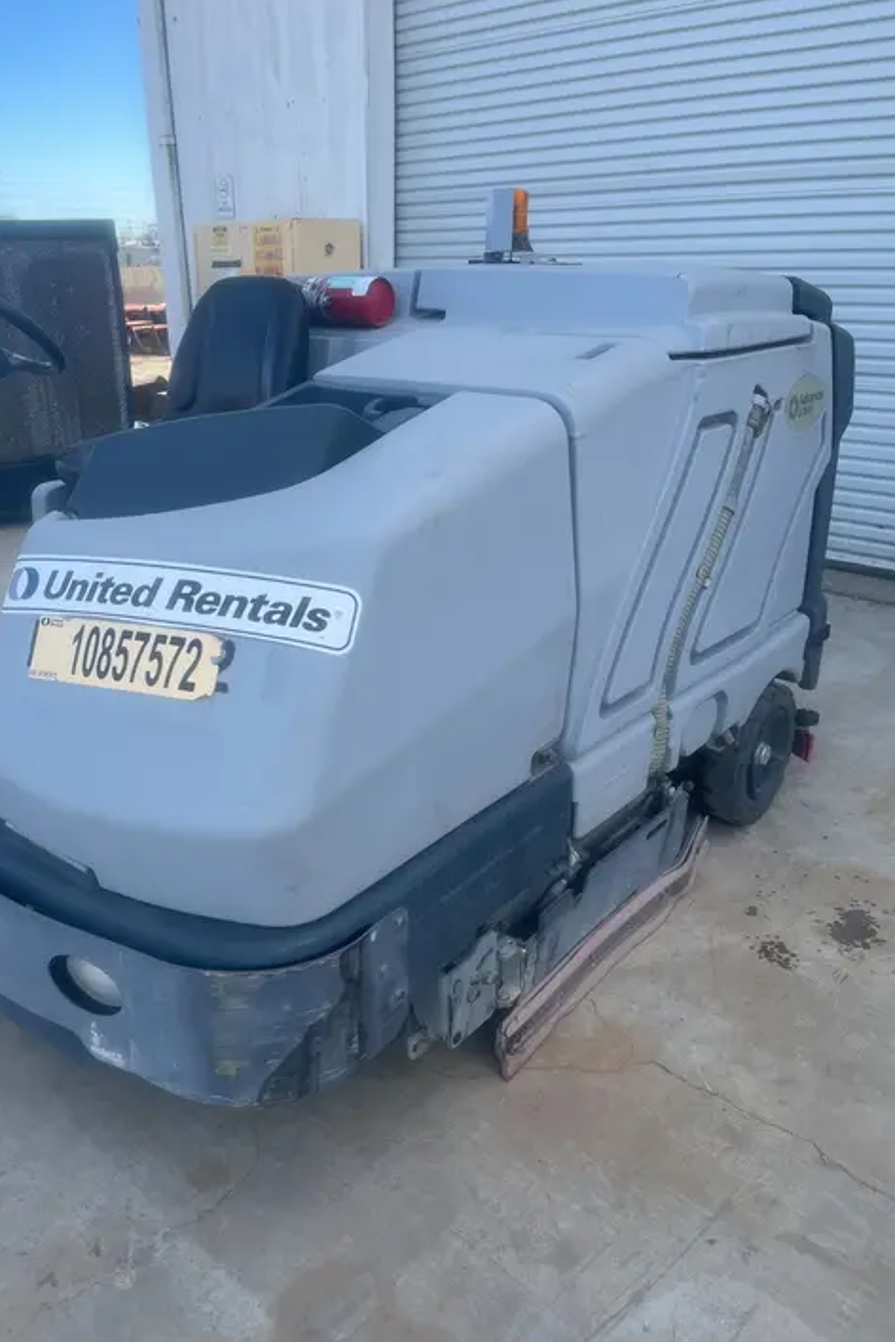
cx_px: 375
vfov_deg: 65.5
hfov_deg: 46.2
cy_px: 670
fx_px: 1044
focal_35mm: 28
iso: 50
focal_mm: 5.1
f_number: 1.6
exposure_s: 1/992
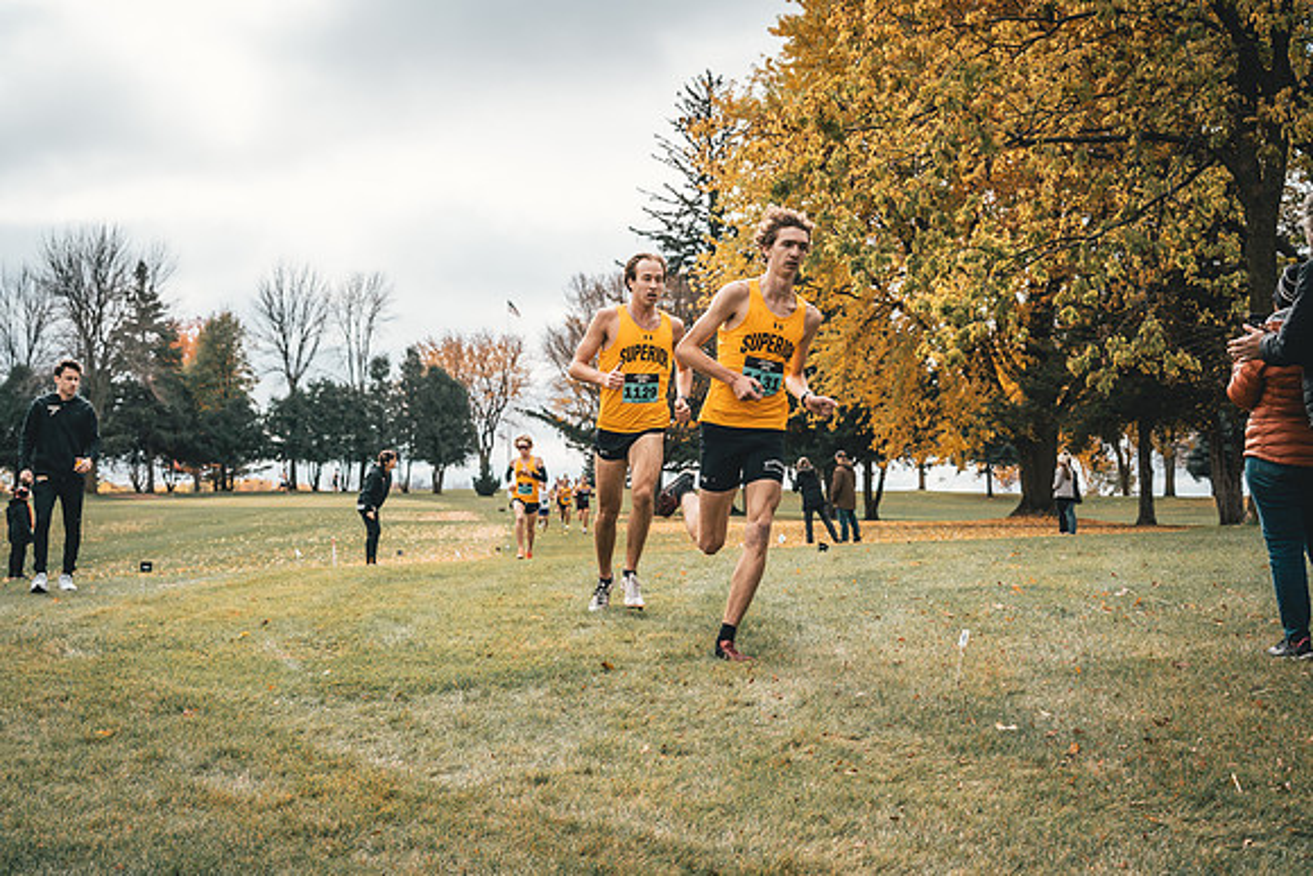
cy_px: 438
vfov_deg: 20.6
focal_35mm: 66
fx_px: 2412
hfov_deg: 30.5
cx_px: 656
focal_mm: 66
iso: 400
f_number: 6.3
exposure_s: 1/1250
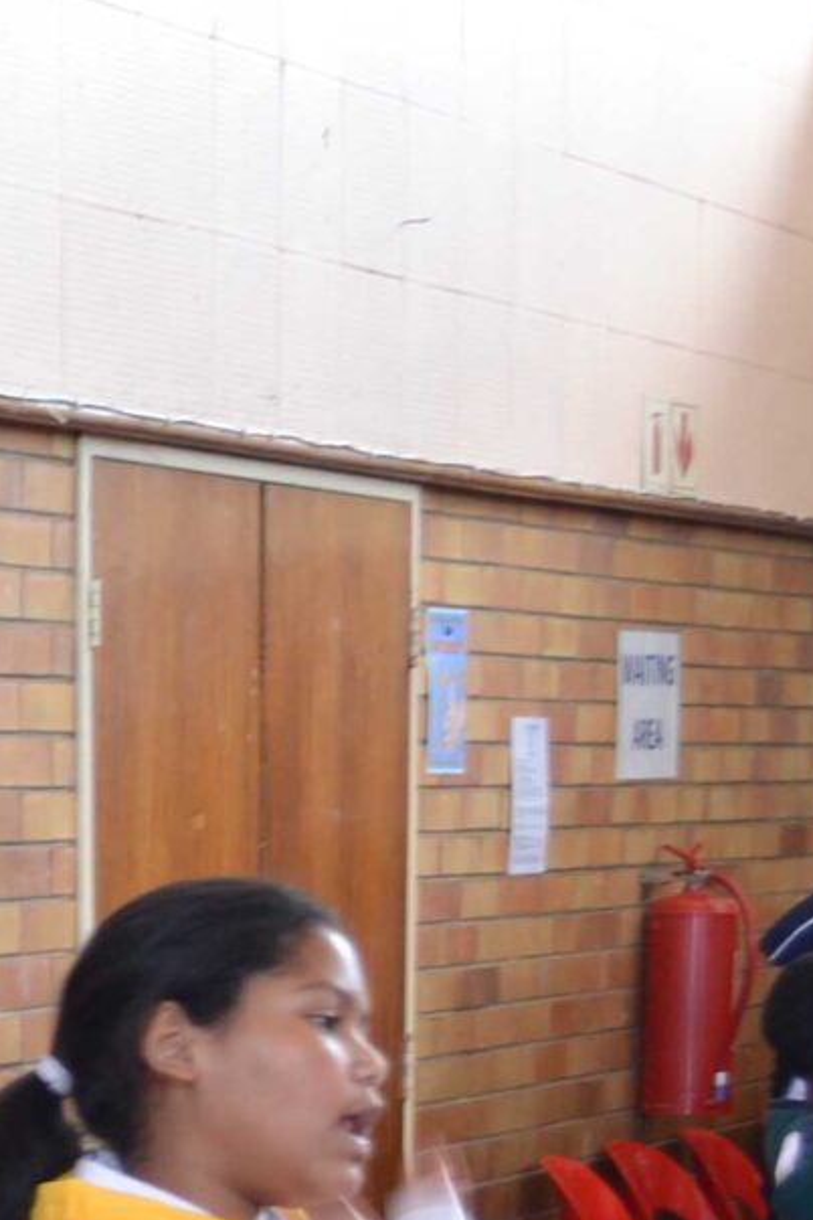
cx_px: -1393
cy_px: 1328
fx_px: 4742
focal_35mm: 140
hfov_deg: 8.6
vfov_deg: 14.3
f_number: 3.8
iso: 400
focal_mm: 22
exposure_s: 1/60
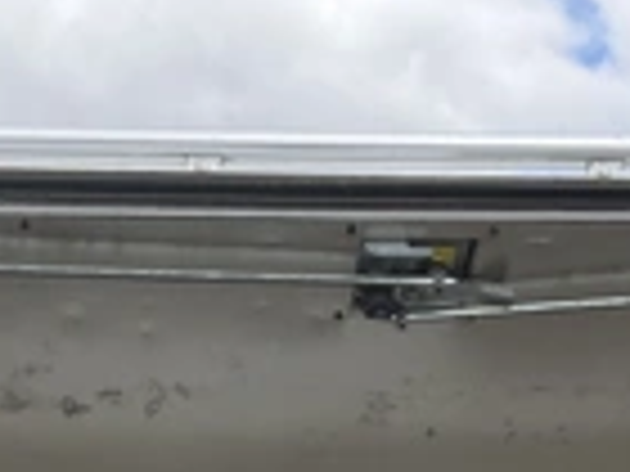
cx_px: 302
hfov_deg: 23.6
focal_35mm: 83
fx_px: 1511
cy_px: 652
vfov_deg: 16.6
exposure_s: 1/1675
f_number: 1.8
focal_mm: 3
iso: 25
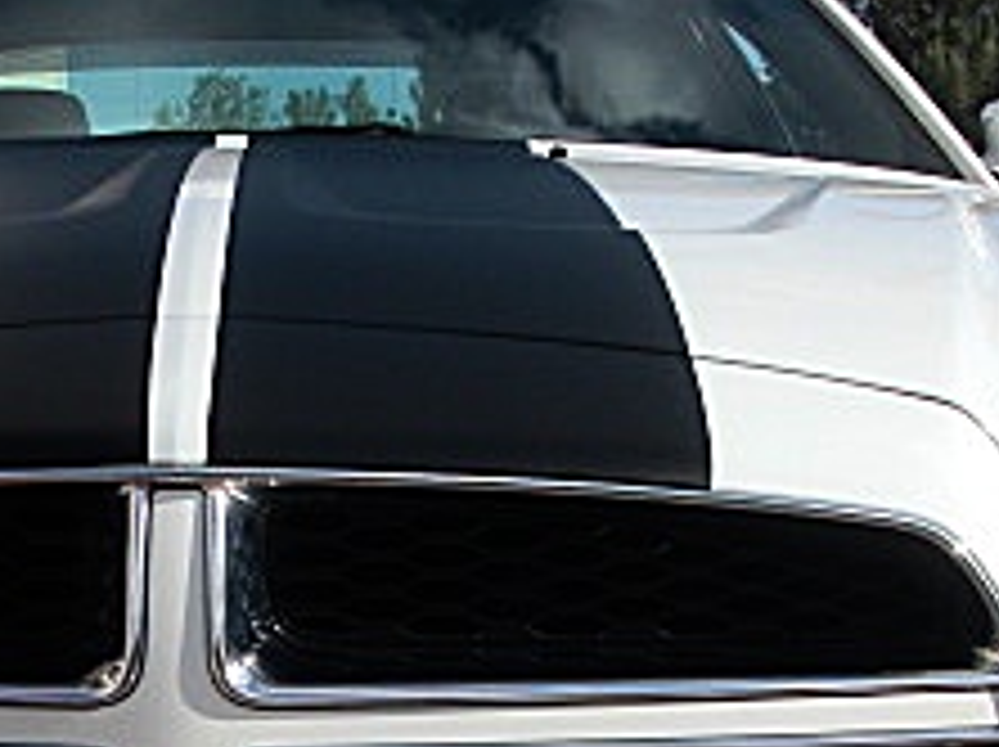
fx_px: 2998
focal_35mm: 104
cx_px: 243
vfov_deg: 14.0
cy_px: 702
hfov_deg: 18.8
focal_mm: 6.3
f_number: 7.9
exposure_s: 1/160
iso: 50
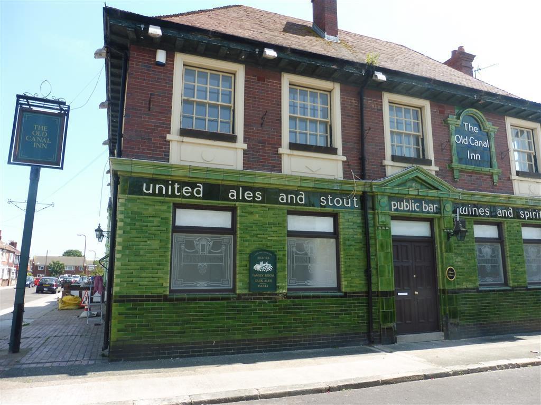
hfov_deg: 71.6
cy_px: 202
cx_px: 270
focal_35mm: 24
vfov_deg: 56.8
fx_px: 375
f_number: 4
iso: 100
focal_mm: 4.3
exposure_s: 1/400
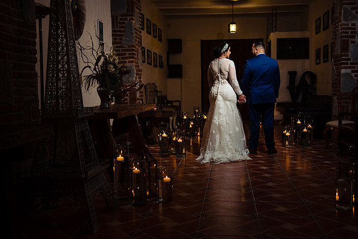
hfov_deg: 47.4
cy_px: 105
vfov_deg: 32.7
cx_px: 200
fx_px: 407
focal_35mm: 41
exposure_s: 1/160
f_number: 4
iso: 800
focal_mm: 35
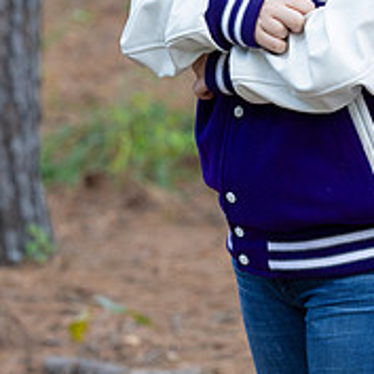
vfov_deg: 6.0
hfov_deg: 6.0
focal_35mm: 291
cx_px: 313
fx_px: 3557
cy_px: -53
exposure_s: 1/80
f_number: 5
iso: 800
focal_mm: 135
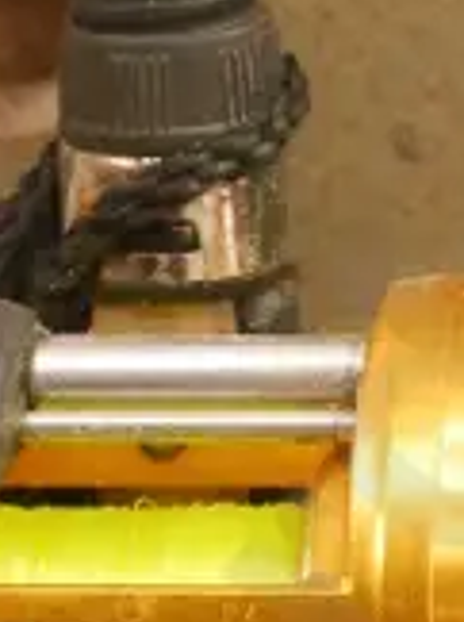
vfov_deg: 6.7
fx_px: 5215
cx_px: 113
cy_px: 879
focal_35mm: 291
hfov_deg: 5.1
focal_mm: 23
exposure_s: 1/40
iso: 3200
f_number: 4.9
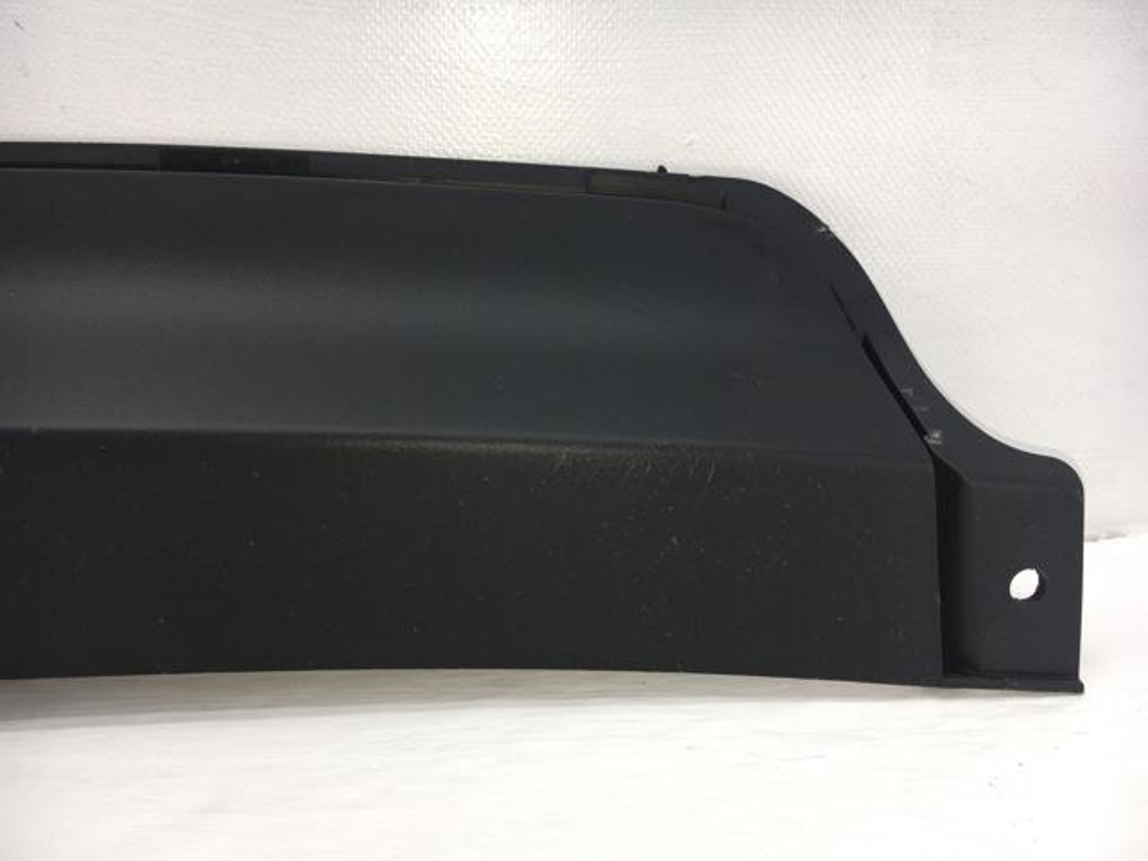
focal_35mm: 29
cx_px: 574
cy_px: 430
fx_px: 962
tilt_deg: -20.3
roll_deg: +0.7
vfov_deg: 48.2
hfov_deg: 61.7
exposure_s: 1/256
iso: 25
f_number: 2.2
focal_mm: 4.15
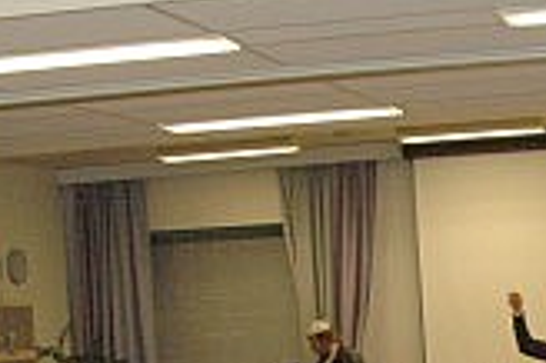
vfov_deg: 13.1
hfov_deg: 19.8
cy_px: 523
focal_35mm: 99
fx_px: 1500
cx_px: 589
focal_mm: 18
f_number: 7.1
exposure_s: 1/80
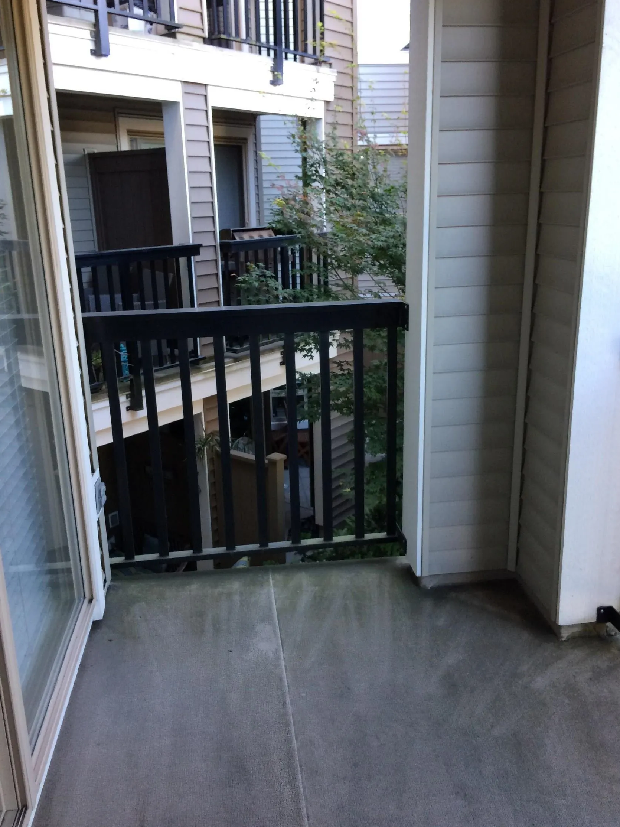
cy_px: 401
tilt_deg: -17.9
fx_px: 717
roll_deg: +2.5
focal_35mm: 30
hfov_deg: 46.8
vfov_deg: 60.0
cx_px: 320
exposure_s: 1/30
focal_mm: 4.15
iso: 40
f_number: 2.2
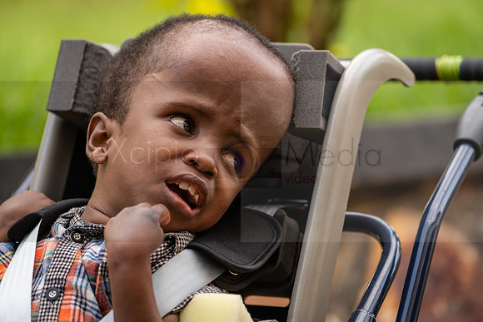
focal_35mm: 178
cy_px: 161
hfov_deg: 11.5
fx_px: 2389
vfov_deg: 7.7
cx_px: 242
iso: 320
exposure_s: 1/200
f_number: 4
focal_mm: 178
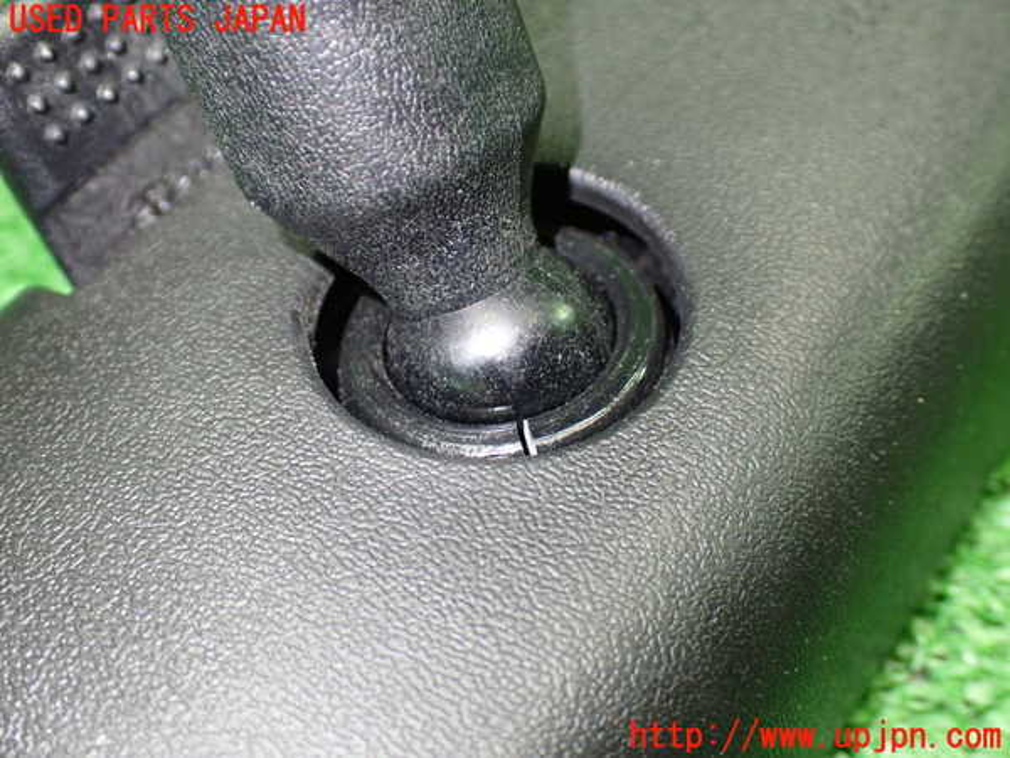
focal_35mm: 44
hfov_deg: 42.9
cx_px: 505
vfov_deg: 32.9
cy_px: 379
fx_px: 1284
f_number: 2.9
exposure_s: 1/50
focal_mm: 7.84
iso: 800
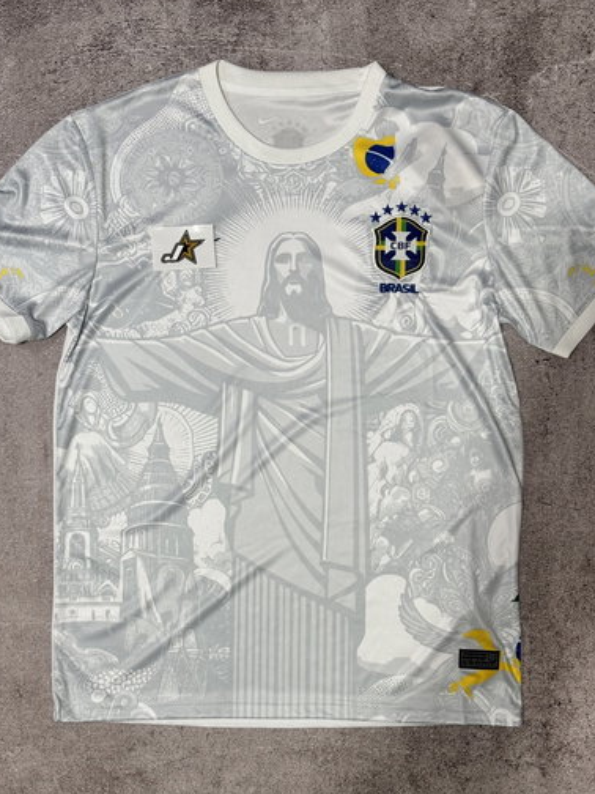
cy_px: 398
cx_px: 294
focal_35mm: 55
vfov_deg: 34.9
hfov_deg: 26.6
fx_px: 1260
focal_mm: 5.96
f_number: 1.6
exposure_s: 1/50
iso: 125
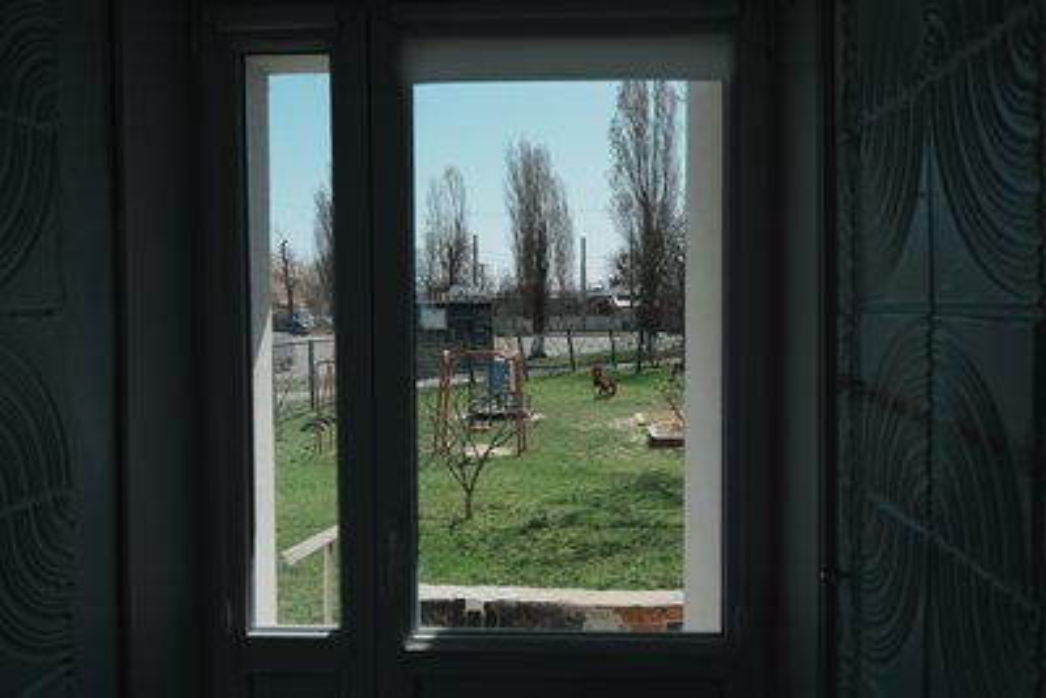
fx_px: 872
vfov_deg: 43.6
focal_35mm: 30
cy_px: 349
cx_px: 523
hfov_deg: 61.9
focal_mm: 30
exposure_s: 1/400
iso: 50
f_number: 5
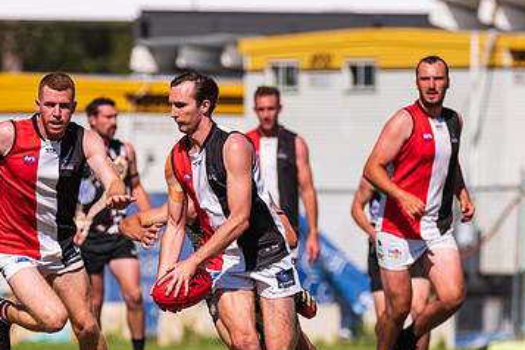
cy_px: 255
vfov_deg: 1.7
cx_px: 313
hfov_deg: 2.6
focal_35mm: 804
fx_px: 11724
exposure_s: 1/5000
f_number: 6.3
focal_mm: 400
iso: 800
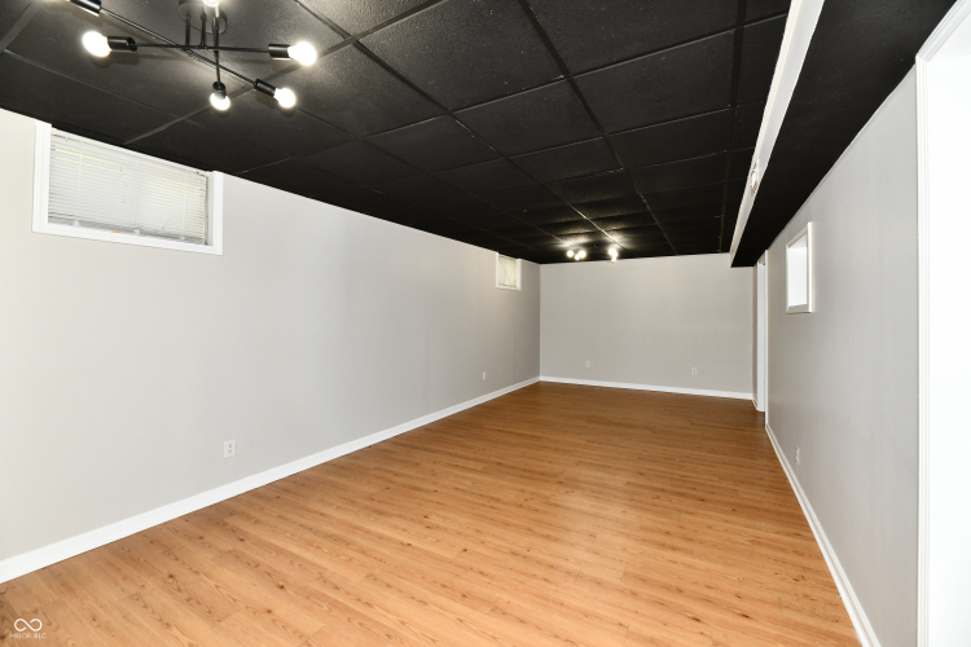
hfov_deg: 104.3
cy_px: 324
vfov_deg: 81.2
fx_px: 378
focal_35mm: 14
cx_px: 486
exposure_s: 1/60
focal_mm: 14
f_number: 6.3
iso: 640
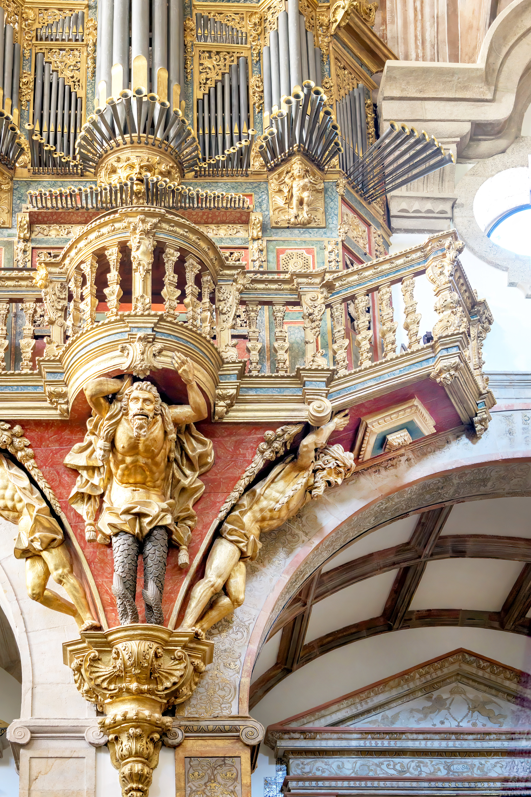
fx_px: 1283
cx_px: 134
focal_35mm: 58
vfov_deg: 34.1
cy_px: 248
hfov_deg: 23.2
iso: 1250
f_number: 6.3
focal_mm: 38
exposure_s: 1/25
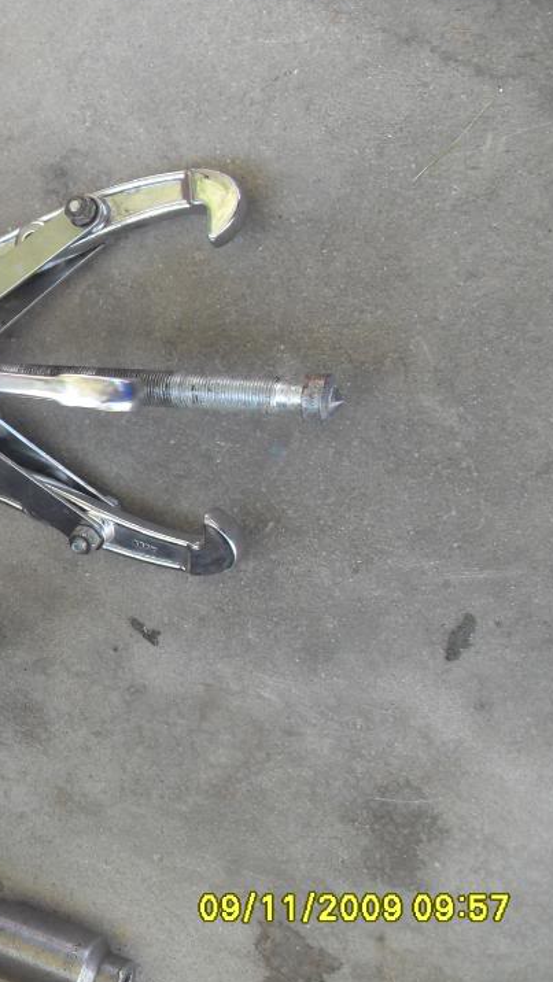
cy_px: 484
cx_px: -110
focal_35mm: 53
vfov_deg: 39.2
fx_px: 1381
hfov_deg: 21.1
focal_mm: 6.3
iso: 100
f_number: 2.8
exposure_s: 1/90
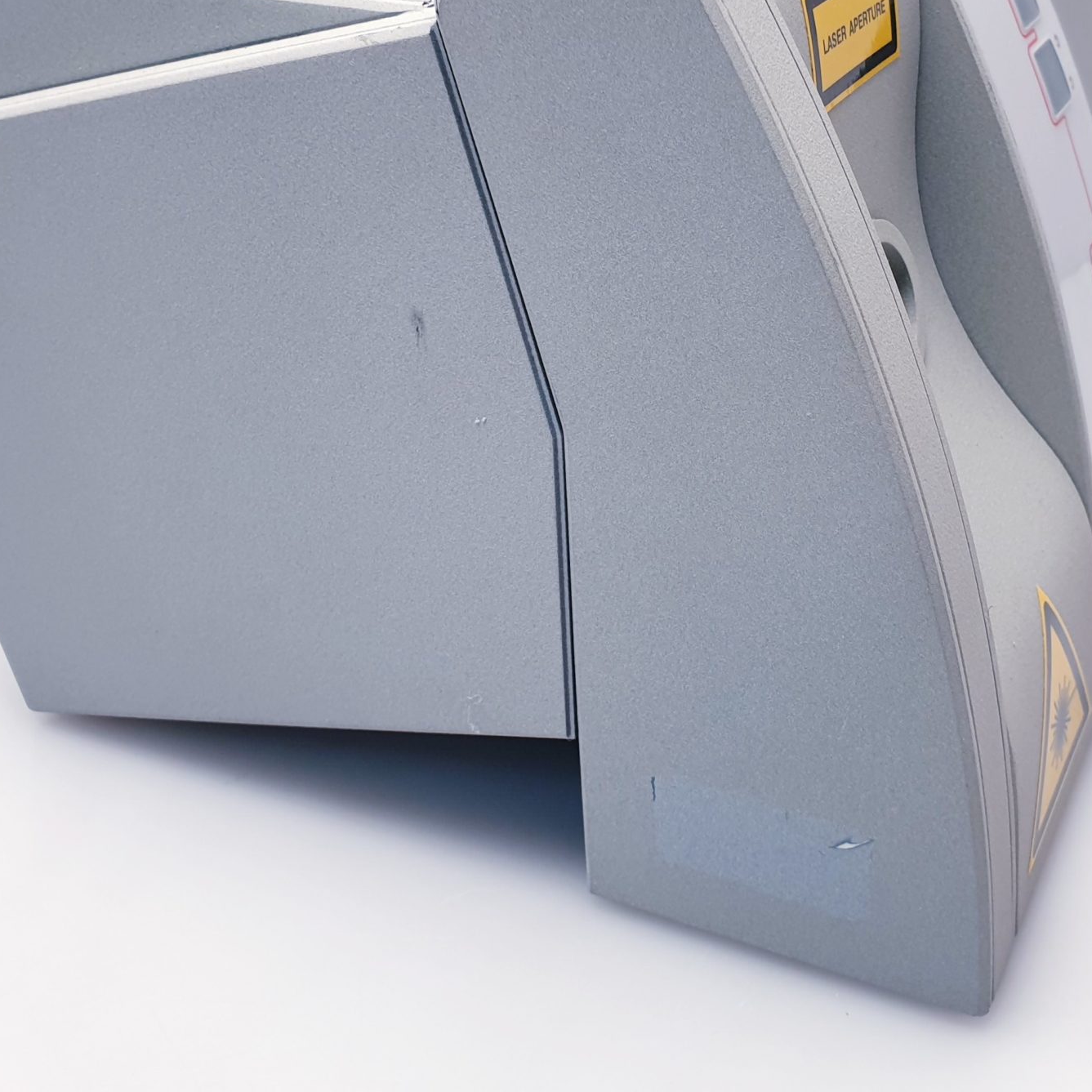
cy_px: 309
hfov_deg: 38.0
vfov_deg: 37.6
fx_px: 1570
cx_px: 709
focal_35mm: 44
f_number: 2.4
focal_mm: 4.3
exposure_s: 1/100
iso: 80
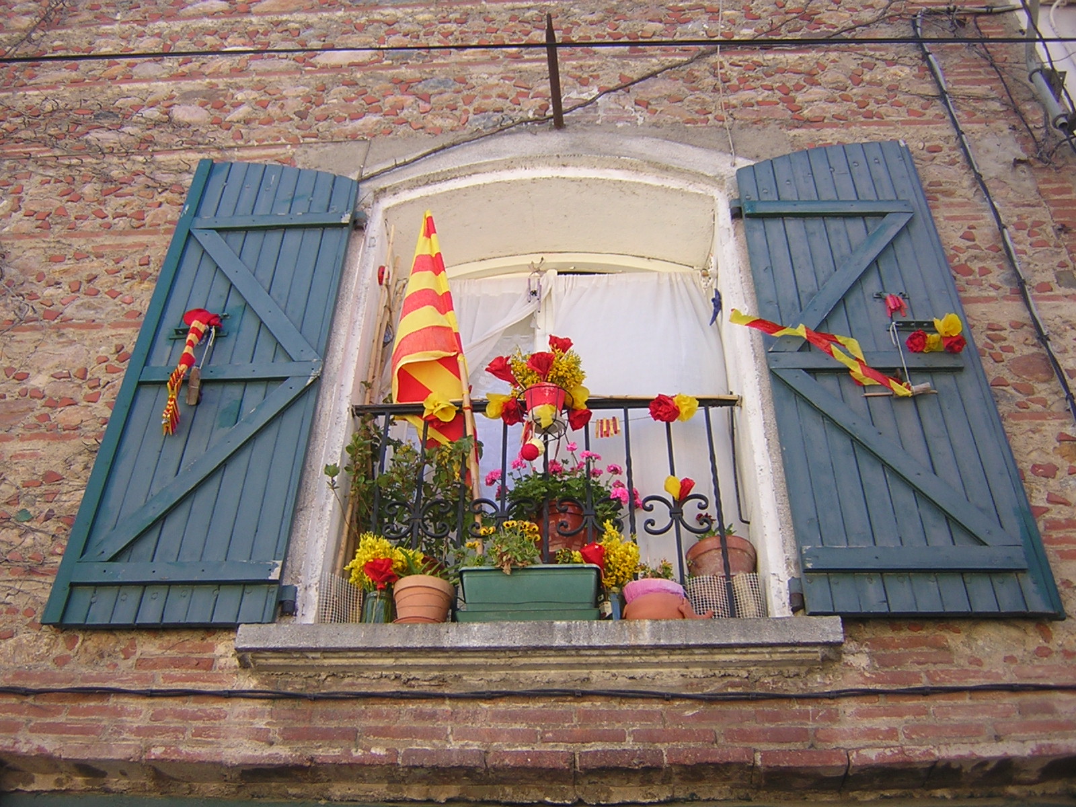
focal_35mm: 36
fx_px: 1119
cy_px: 404
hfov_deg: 51.4
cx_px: 538
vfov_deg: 39.7
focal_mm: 4.7
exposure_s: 1/306
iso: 100
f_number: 2.6
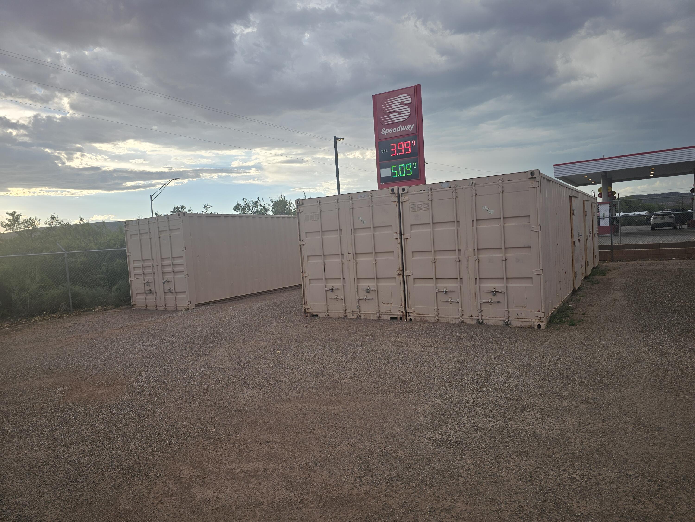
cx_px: 348
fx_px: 462
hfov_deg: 73.9
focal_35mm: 23
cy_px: 261
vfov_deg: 58.9
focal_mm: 6.3
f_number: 1.7
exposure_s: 1/373
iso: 10
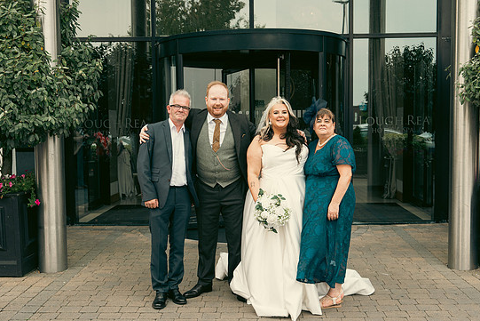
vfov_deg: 29.9
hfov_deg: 43.6
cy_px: 165
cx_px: 248
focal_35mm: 45
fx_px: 600
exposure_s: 1/250
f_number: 5
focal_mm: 42
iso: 250
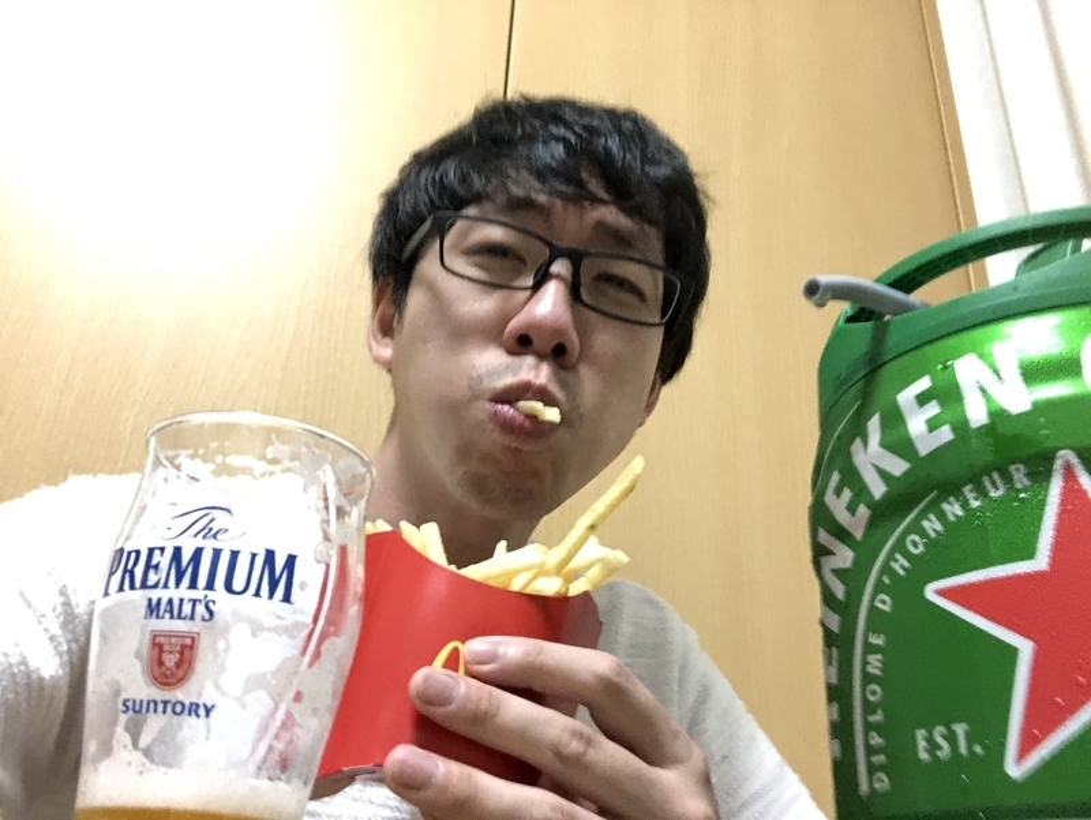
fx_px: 1009
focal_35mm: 32
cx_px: 546
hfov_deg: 56.8
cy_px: 410
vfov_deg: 44.2
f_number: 2.2
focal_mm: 2.87
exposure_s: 1/33
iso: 500
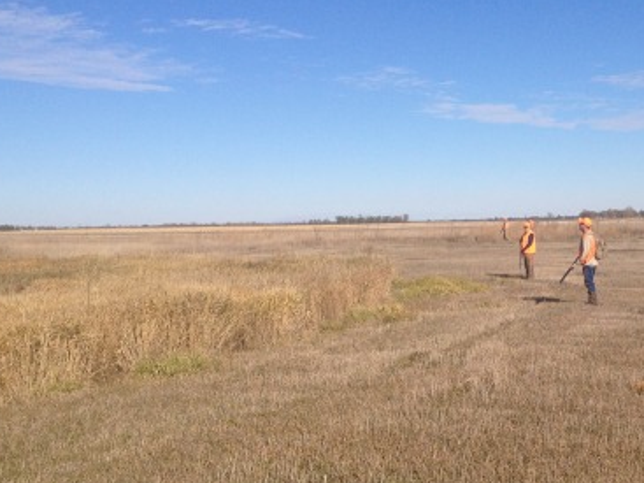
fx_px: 1134
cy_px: 320
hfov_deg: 31.3
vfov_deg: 23.9
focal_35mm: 61
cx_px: 451
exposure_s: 1/2762
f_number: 2.4
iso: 50
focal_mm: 4.28
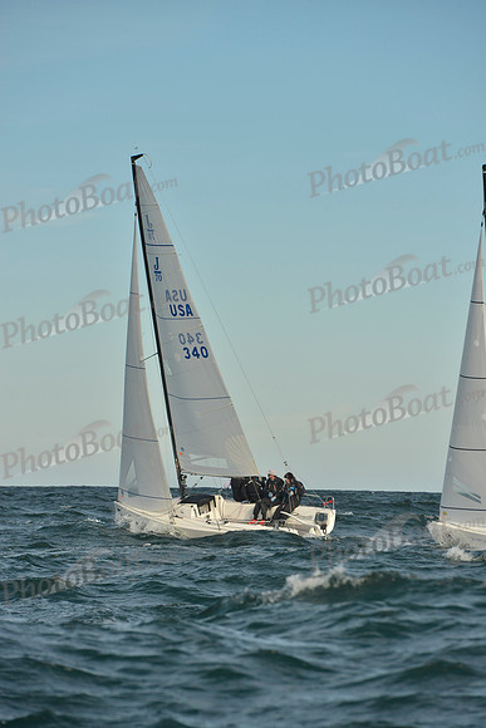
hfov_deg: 7.2
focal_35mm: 190
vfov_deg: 10.8
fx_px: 3845
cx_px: 243
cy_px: 364
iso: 280
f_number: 9
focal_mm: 190
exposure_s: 1/1250
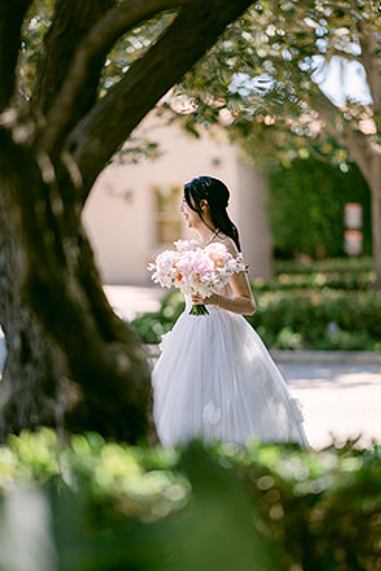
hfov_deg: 10.7
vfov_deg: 16.0
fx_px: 2032
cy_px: 317
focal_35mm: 128
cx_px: 189
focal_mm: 105
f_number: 1.4
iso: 64
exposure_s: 1/800
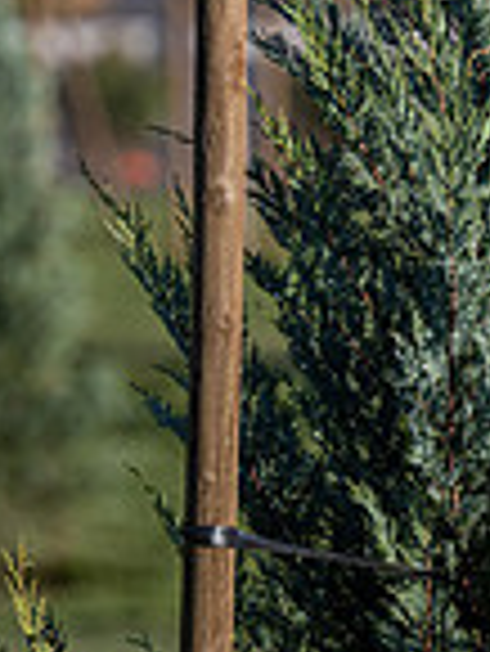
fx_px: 14530
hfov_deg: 1.9
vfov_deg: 2.6
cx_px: 270
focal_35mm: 771
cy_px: 119
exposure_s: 1/1000
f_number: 4
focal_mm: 200
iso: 100
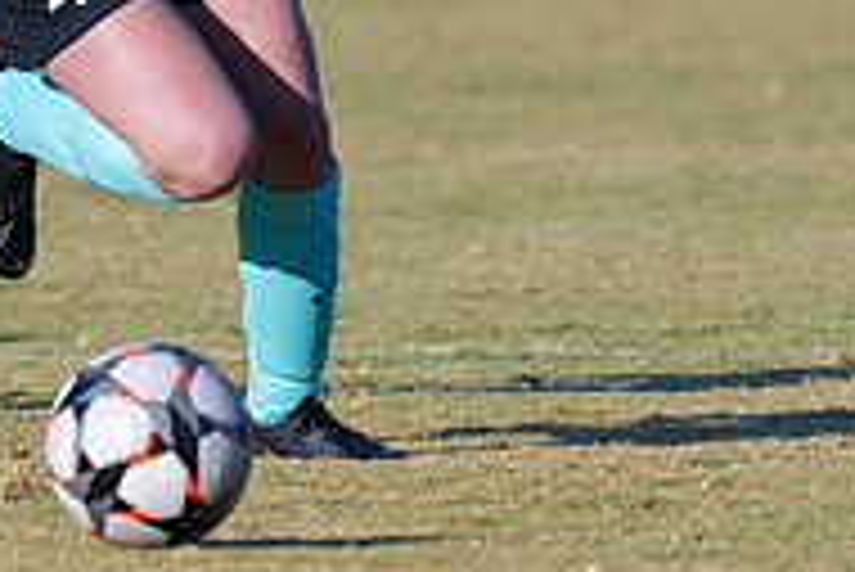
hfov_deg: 1.2
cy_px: 57
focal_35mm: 1740
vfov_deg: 0.8
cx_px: 367
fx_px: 41355
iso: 250
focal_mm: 460
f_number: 6
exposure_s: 1/1000
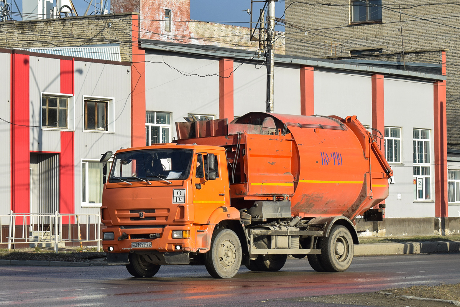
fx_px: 1054
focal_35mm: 82
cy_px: 154
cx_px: 230
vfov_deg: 16.6
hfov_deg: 24.6
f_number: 7.1
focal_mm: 55
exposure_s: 1/800
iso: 200
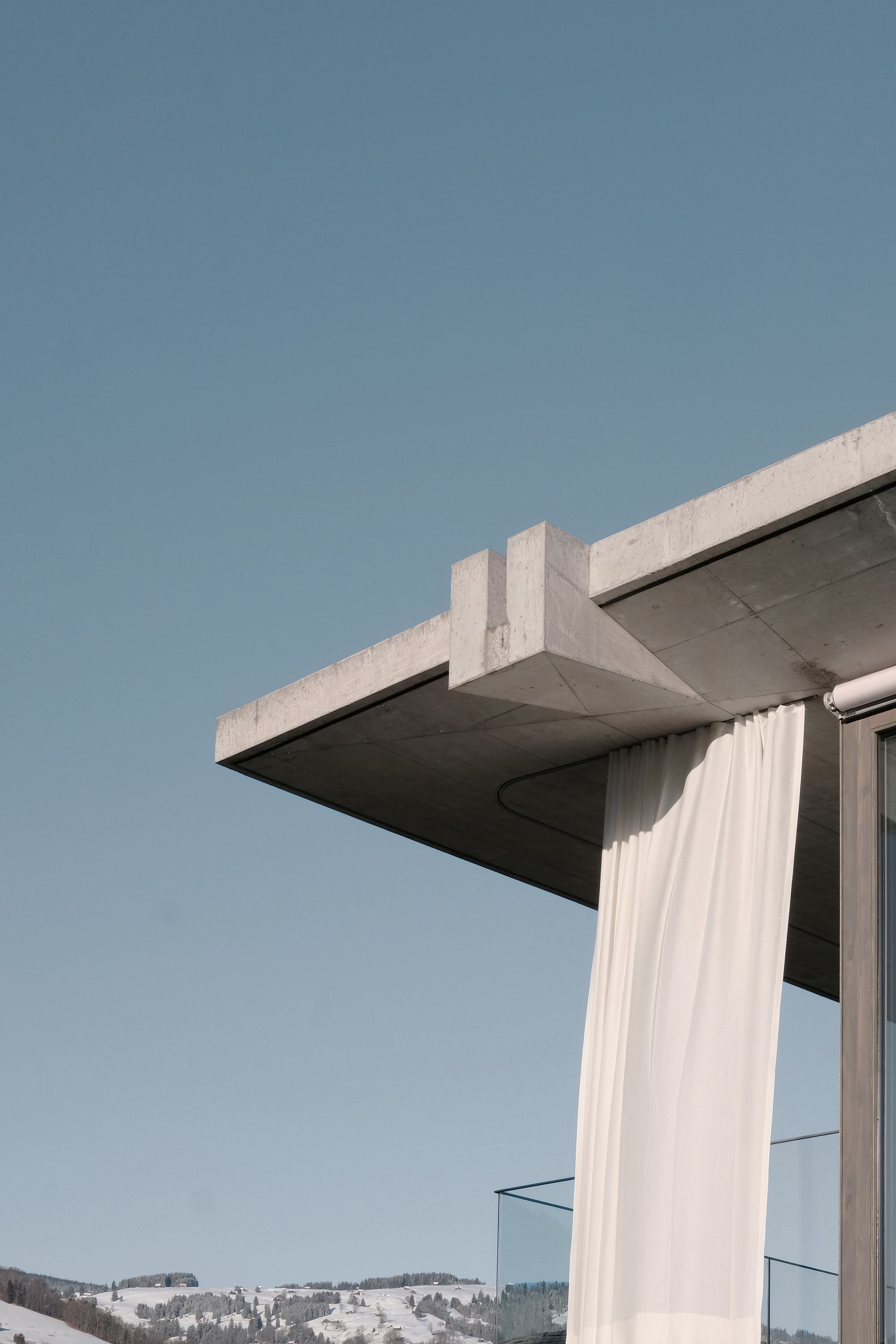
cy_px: 672
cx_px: 448
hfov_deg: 25.5
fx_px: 1979
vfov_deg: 37.5
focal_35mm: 53
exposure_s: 1/350
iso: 400
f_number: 13
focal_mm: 35
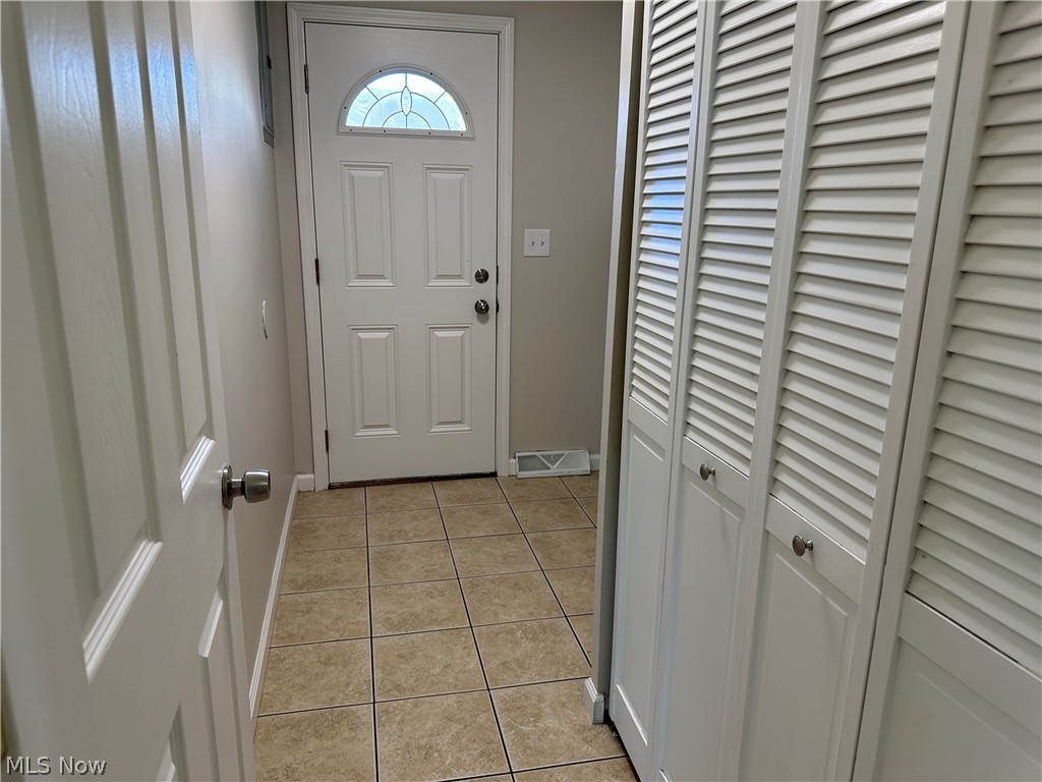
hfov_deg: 71.6
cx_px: 521
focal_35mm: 24
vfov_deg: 56.8
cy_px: 391
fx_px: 722
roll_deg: -0.6
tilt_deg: -13.5
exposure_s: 1/121
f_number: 1.78
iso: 100
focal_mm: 6.86
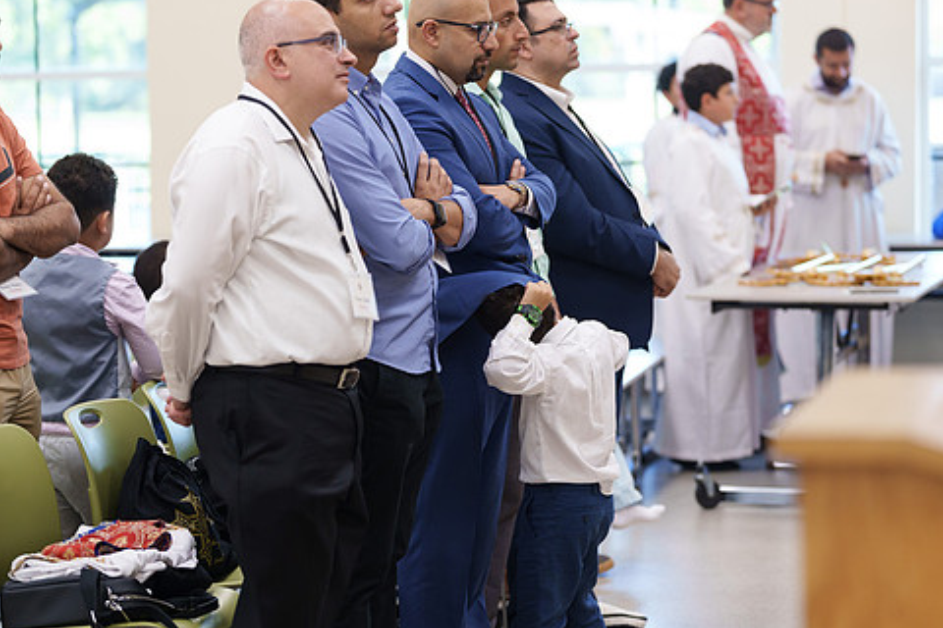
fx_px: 3195
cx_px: 475
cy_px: 321
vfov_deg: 11.2
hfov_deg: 16.8
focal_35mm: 122
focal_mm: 101
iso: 1250
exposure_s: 1/160
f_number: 2.8
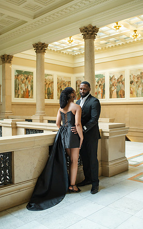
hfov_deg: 35.3
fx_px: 225
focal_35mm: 36
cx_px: 73
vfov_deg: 54.0
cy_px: 114
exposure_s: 1/250
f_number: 3.5
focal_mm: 35
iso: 1000
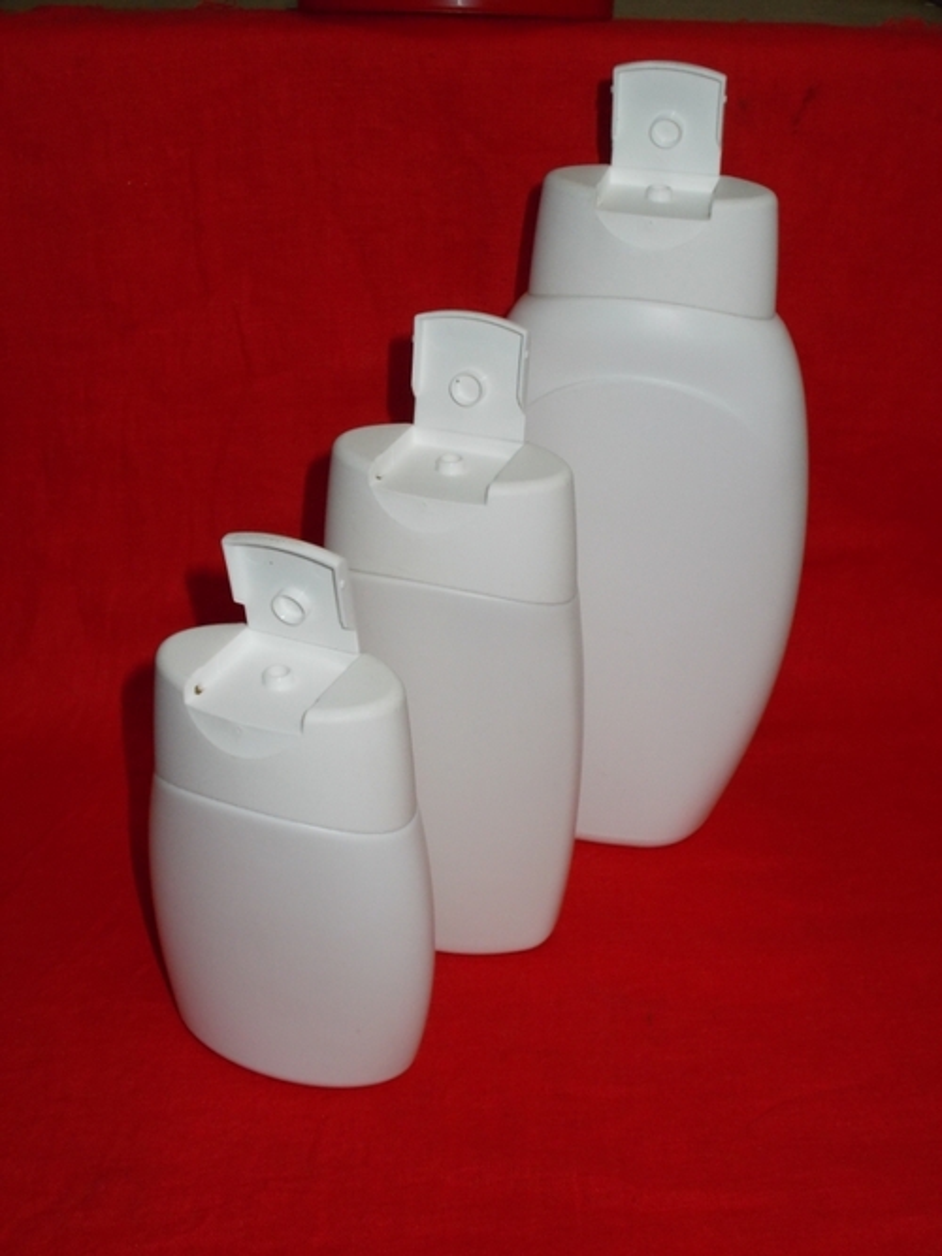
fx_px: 1597
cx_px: 471
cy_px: 628
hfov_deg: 32.9
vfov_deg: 43.0
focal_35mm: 44
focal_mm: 7.9
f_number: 4.2
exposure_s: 1/30
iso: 200
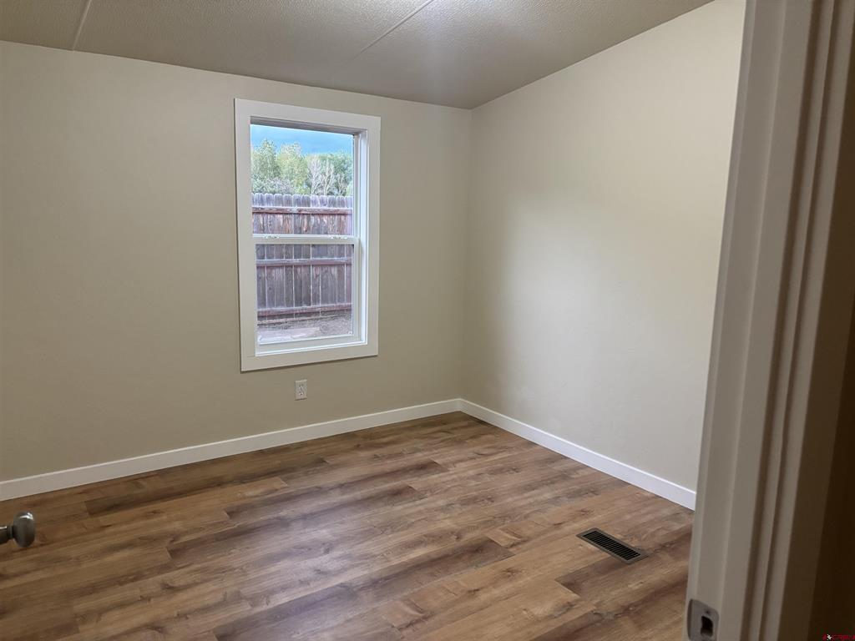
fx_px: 642
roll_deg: -1.5
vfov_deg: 53.1
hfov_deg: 67.3
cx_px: 428
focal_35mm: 26
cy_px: 320
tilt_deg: -9.9
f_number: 1.6
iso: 400
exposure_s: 1/60
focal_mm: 5.96
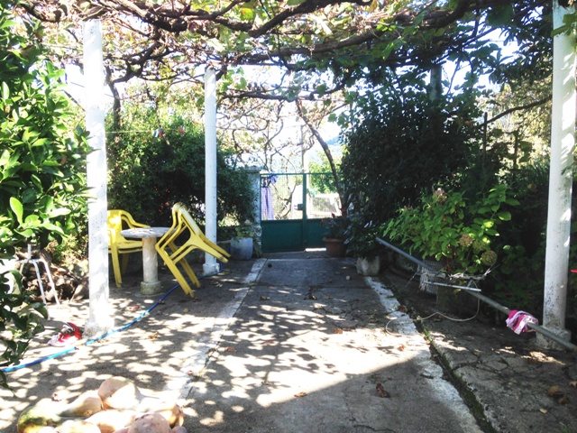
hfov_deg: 55.4
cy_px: 216
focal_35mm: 33
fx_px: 550
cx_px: 288
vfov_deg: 42.9
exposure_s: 1/347
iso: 50
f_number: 2.4
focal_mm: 4.12
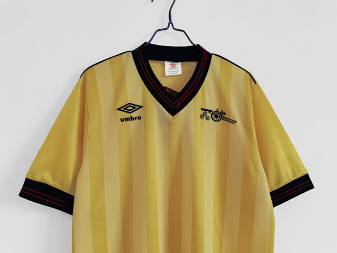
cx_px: 168
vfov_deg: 53.1
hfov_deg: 67.3
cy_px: 126
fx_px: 253
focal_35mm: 26
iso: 50
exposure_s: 1/100
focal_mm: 5.58
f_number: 1.8
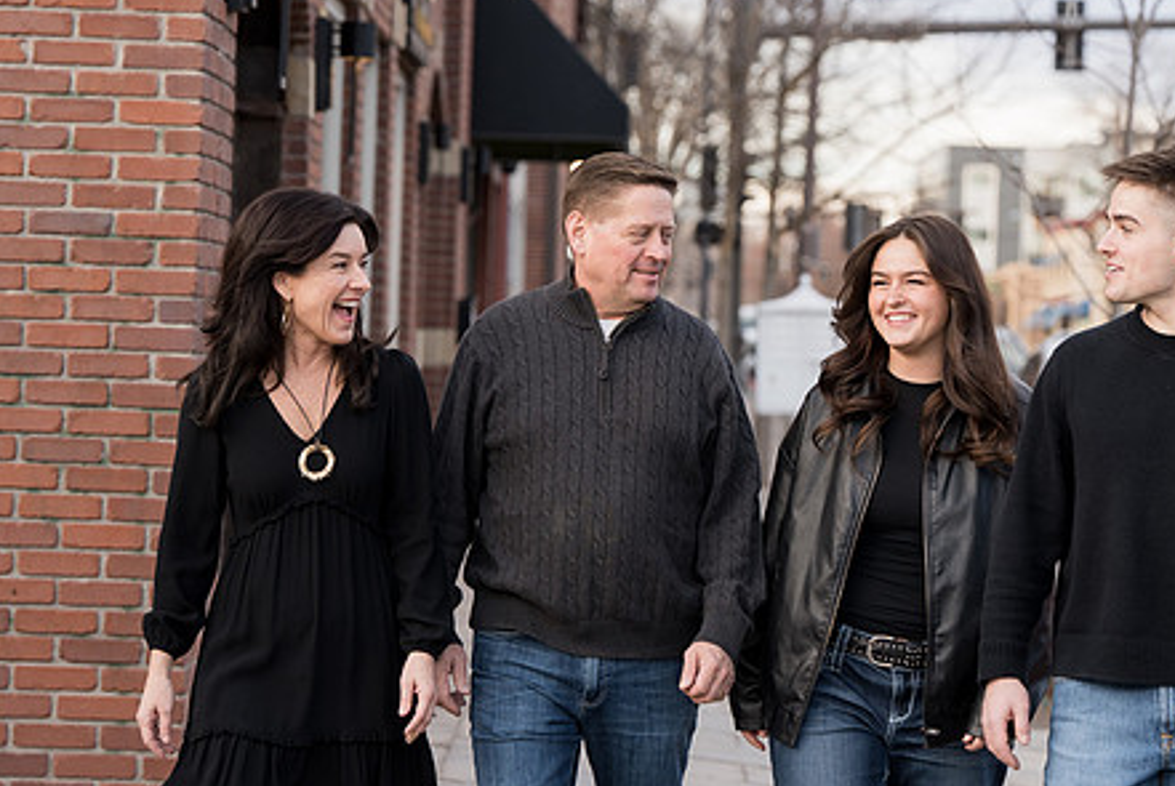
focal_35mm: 134
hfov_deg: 15.3
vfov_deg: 10.3
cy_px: 433
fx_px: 4378
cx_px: 725
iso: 400
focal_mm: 102
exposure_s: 1/160
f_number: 4.5
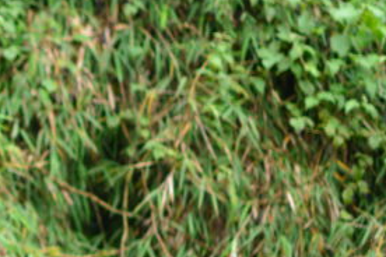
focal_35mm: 315
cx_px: -252
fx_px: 3377
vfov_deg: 4.4
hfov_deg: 6.4
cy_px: 202
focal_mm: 85
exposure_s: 1/1000
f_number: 1.4
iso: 200
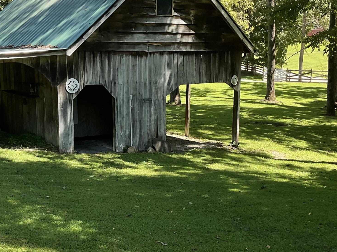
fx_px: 574
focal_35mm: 59
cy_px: 181
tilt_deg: -12.9
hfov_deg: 32.6
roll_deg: -1.1
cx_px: 143
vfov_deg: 24.6
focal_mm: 3
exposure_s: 1/469
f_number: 1.8
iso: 16
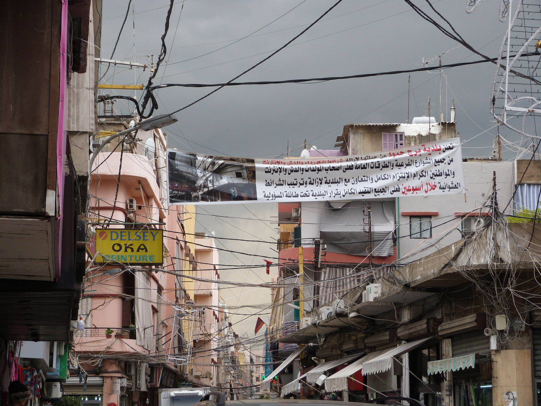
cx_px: 270
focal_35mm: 88
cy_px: 203
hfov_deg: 22.3
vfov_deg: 16.8
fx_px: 1375
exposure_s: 1/160
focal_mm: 15.8
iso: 100
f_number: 4
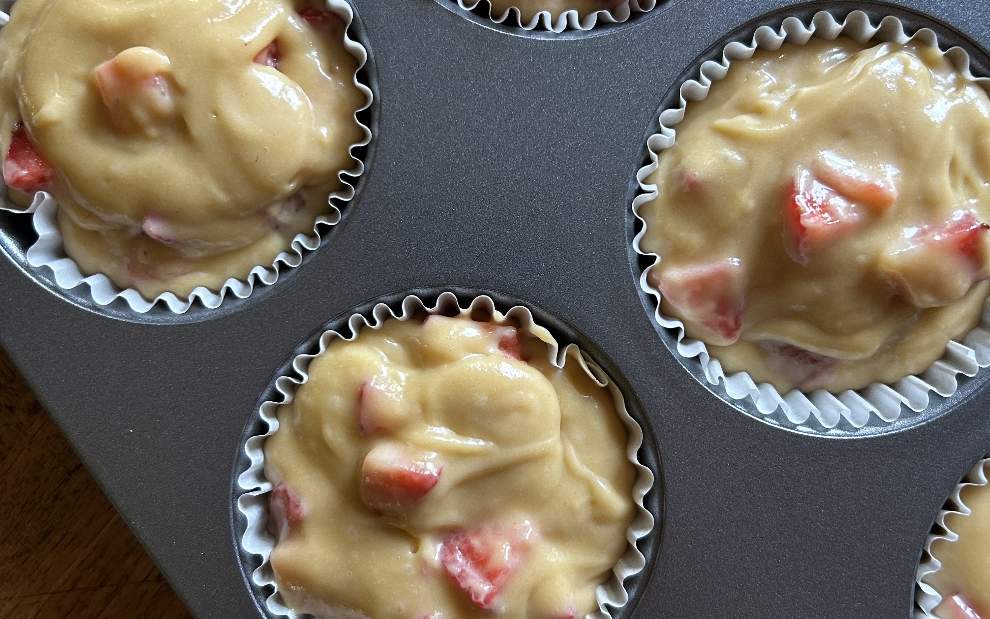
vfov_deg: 34.4
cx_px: 494
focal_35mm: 37
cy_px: 279
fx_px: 998
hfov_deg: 52.7
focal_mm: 5.7
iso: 160
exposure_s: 1/60
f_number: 1.5
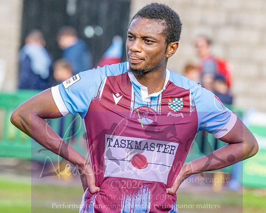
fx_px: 2988
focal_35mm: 380
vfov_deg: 4.1
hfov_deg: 5.1
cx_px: 112
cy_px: 110
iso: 400
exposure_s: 1/1250
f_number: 4
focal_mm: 170
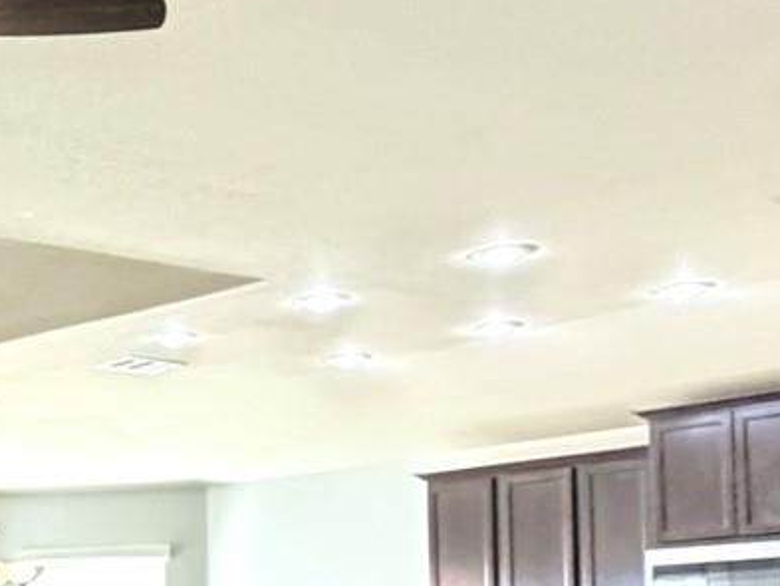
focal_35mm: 73
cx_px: -327
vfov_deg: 19.6
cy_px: 586
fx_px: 1645
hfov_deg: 22.7
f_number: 2.2
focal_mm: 2.22
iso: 640
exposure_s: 1/60
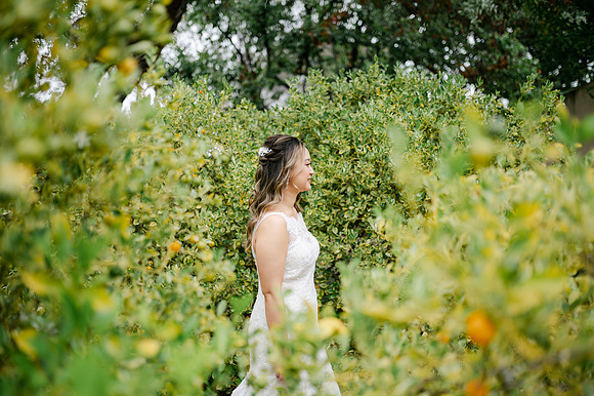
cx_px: 297
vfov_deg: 37.8
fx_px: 577
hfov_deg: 54.5
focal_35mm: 35
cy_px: 198
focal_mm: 35
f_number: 1.4
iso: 100
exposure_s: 1/2500
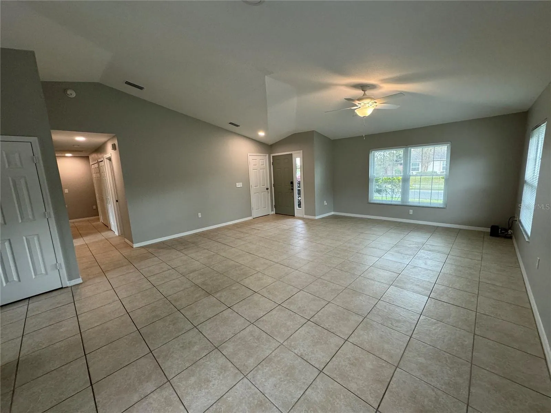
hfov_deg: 102.1
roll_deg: +2.6
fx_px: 223
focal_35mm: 14
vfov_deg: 85.7
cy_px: 206
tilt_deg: -9.2
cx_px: 276
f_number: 2.2
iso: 250
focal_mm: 2.22
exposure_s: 1/120
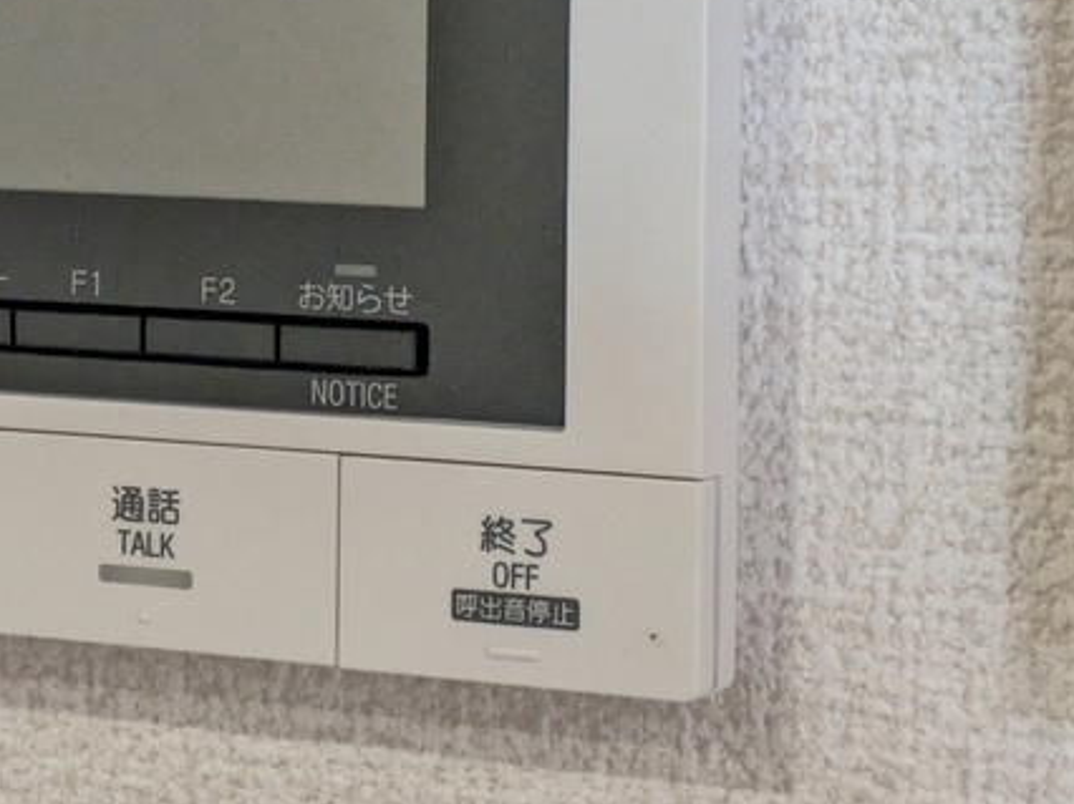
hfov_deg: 17.0
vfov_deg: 12.7
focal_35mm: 115
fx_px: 3566
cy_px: 43
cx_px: 199
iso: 692
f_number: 1.89
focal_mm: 5.43
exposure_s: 1/120
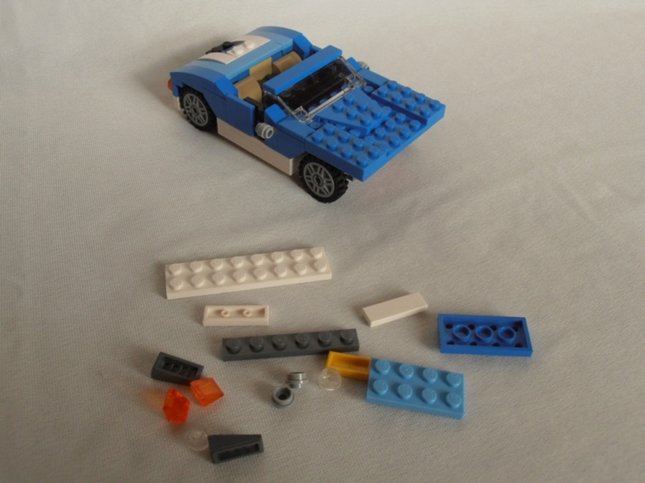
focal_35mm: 37
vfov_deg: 38.7
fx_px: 689
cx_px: 322
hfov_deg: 50.1
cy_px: 242
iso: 80
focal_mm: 6.61
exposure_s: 1/40
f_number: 3.9
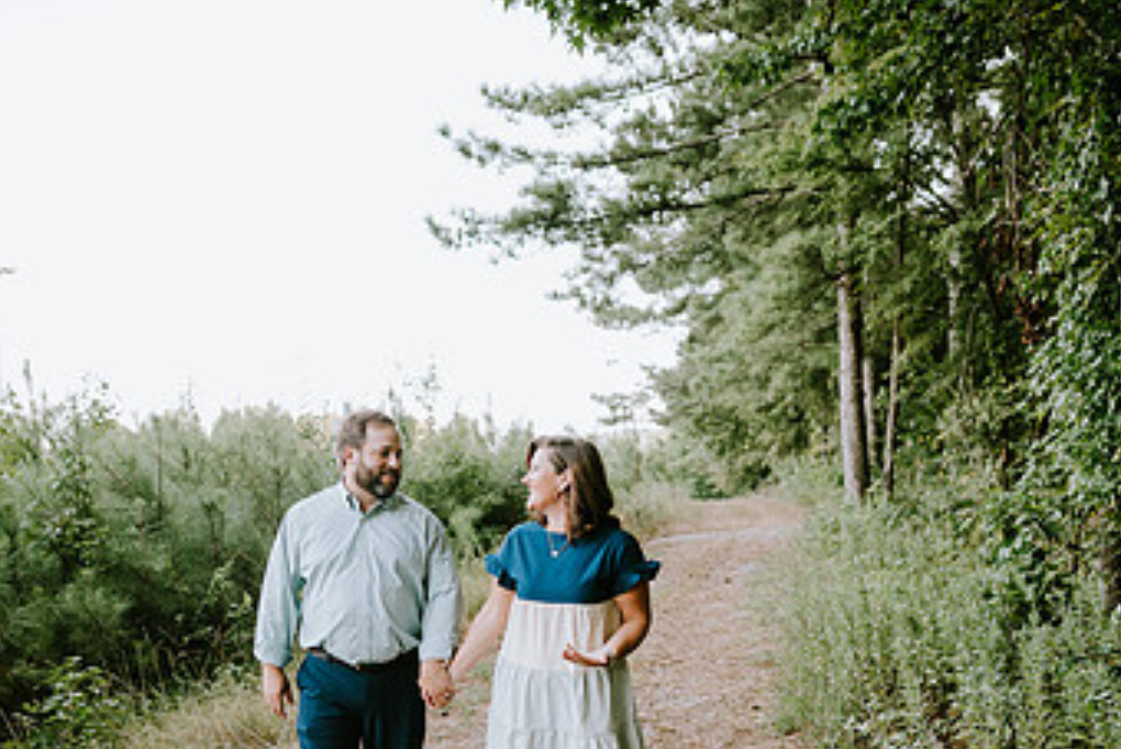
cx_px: 541
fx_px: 1277
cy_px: 635
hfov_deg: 47.4
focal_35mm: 41
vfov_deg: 31.5
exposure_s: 1/320
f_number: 2.2
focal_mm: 24
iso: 320
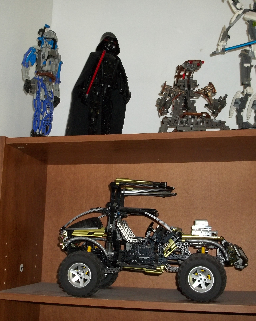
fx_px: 407
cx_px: 120
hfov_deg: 34.9
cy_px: 160
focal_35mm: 43
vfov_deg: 42.9
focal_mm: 5.9
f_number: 3.3
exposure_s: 1/30
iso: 160
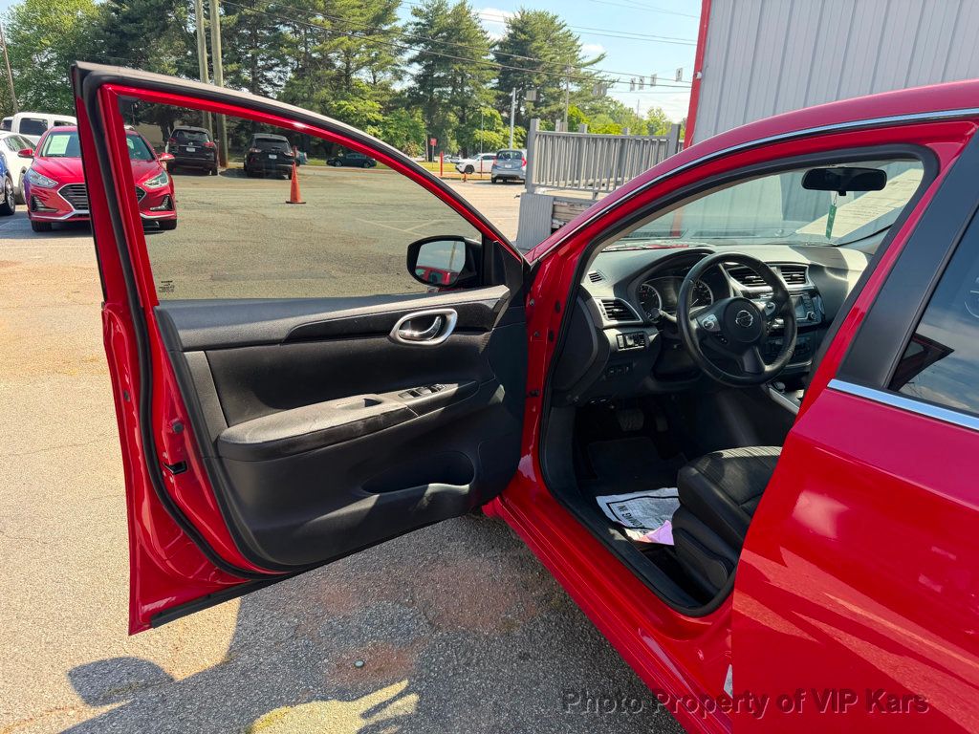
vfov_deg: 56.8
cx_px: 490
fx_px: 679
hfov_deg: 71.6
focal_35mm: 24
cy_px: 367
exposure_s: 1/888
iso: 100
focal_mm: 6.76
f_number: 1.78
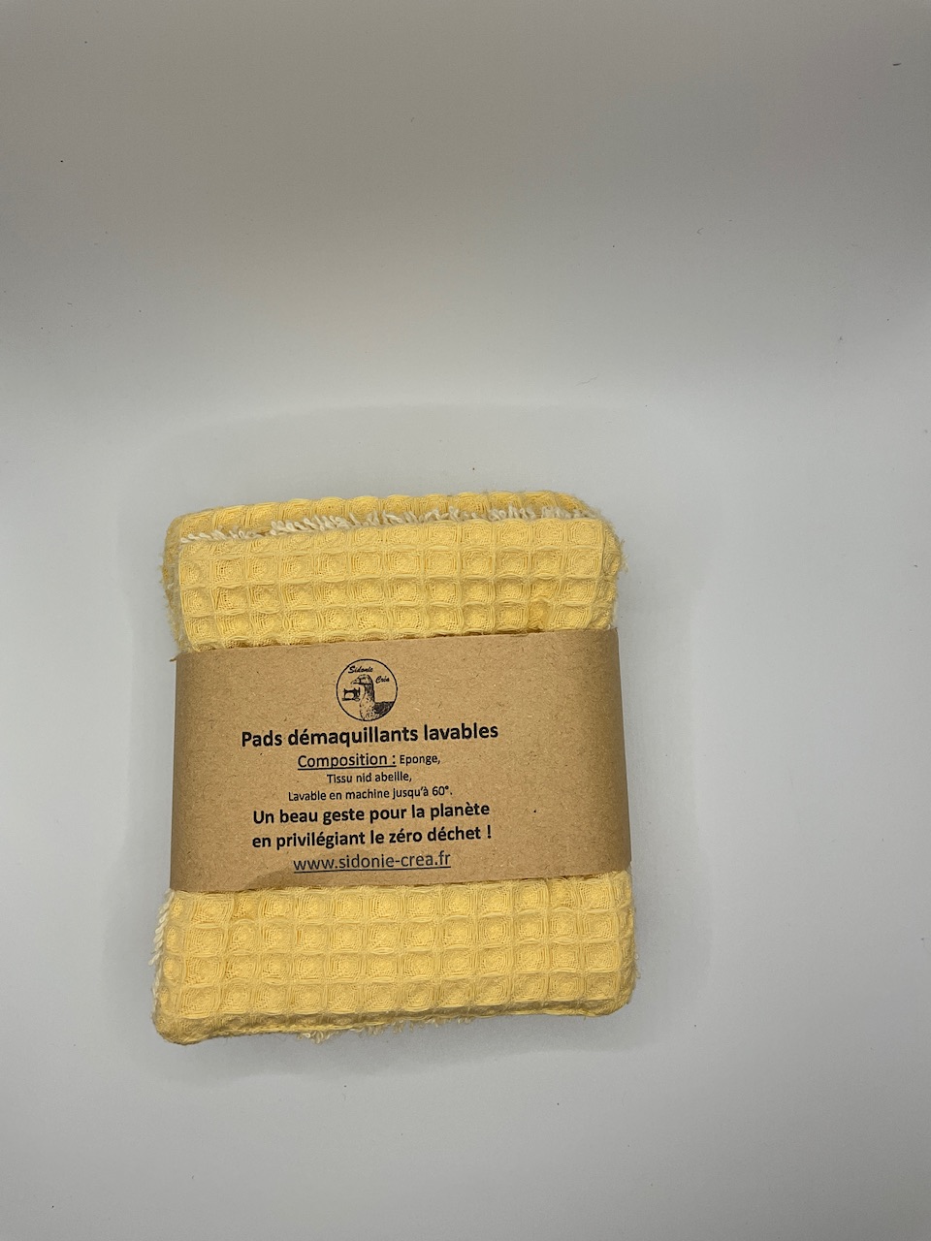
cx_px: 466
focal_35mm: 29
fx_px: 1040
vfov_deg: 61.7
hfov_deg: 48.2
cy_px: 620
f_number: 1.8
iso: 25
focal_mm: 3
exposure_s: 1/287
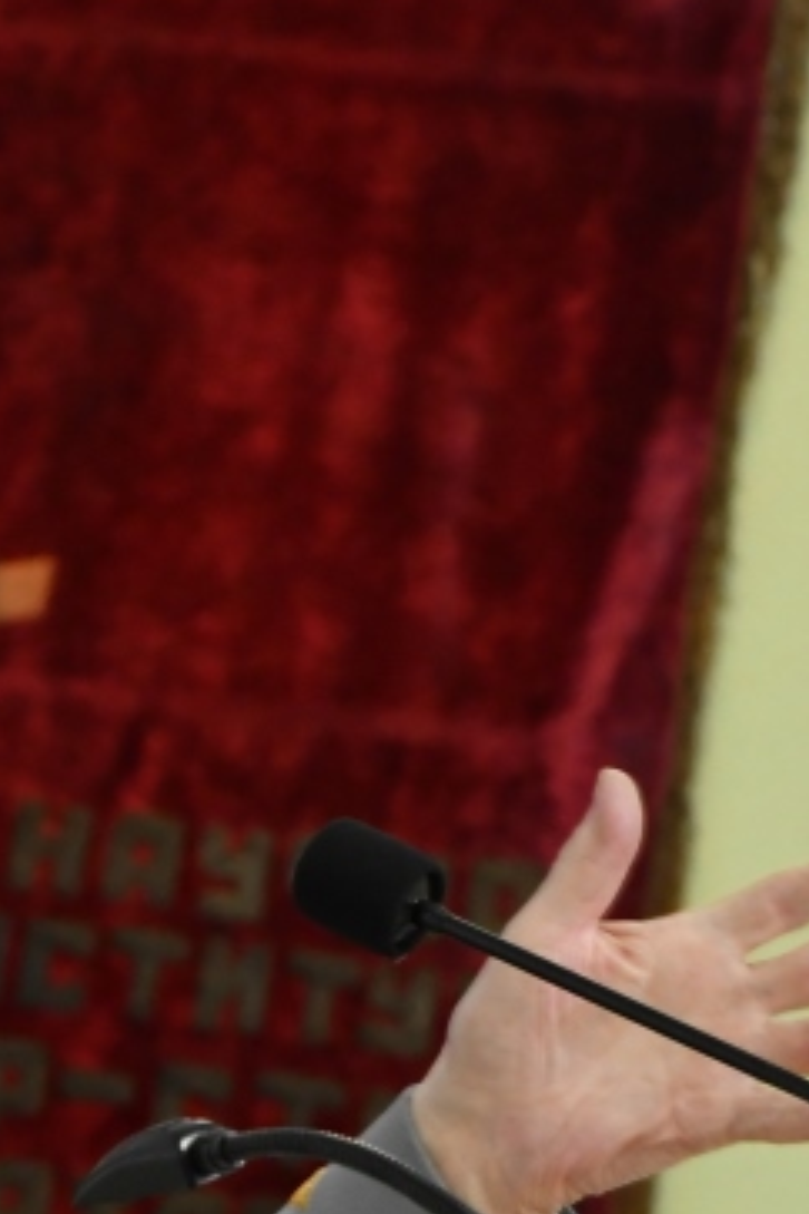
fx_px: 14561
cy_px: 866
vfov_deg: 4.8
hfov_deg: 3.2
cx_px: -189
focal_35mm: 432
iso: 1600
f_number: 5.6
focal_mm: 102
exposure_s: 1/125
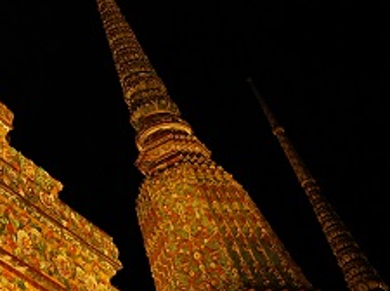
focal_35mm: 74
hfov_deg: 21.8
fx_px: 832
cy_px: -43
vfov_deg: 18.9
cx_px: -201
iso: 1000
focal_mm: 24
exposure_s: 1/250
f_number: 5.6
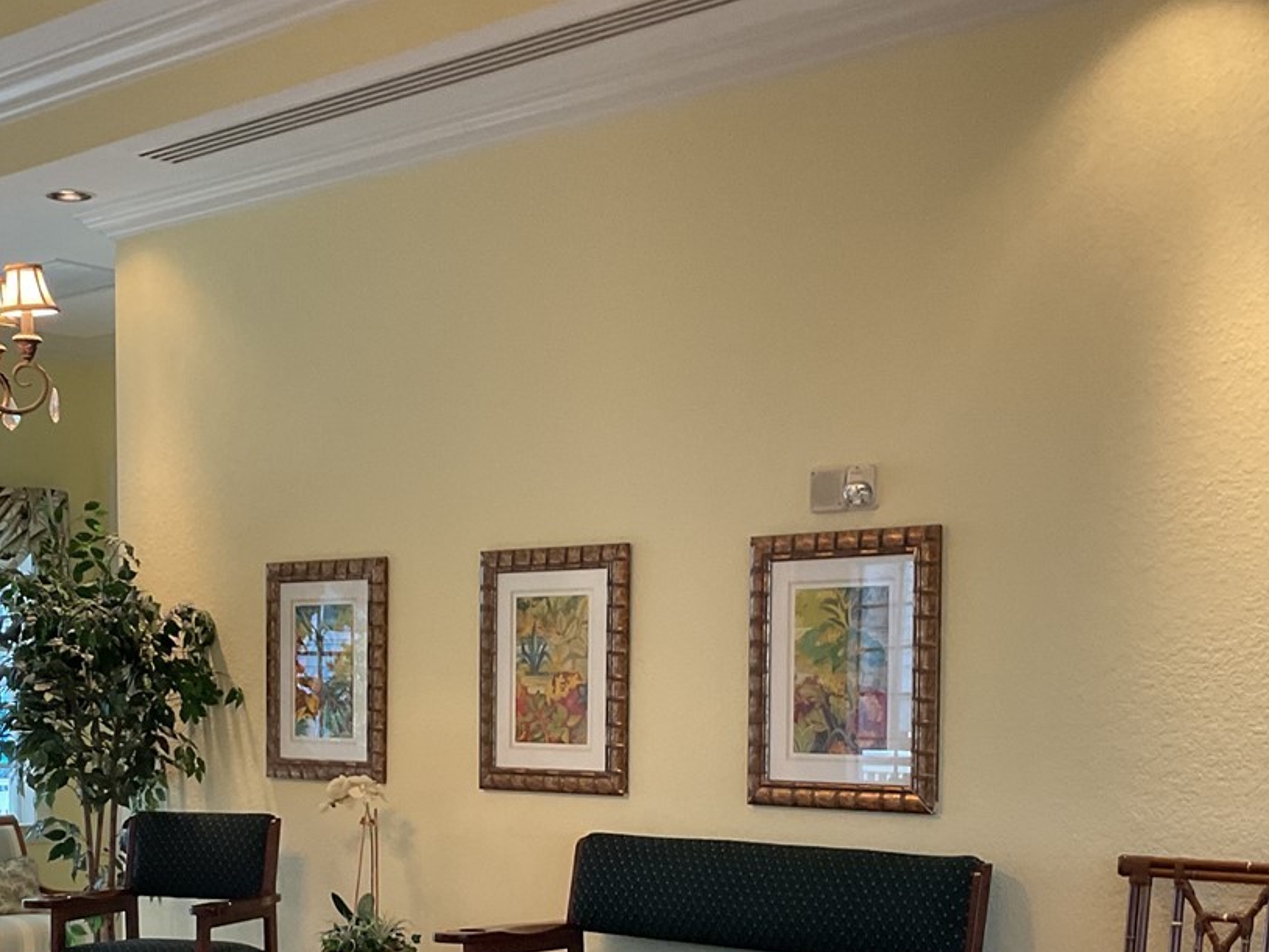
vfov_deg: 25.1
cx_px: 469
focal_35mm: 57
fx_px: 2090
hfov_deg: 33.6
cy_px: 809
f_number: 1.8
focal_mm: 3
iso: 80
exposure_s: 1/60
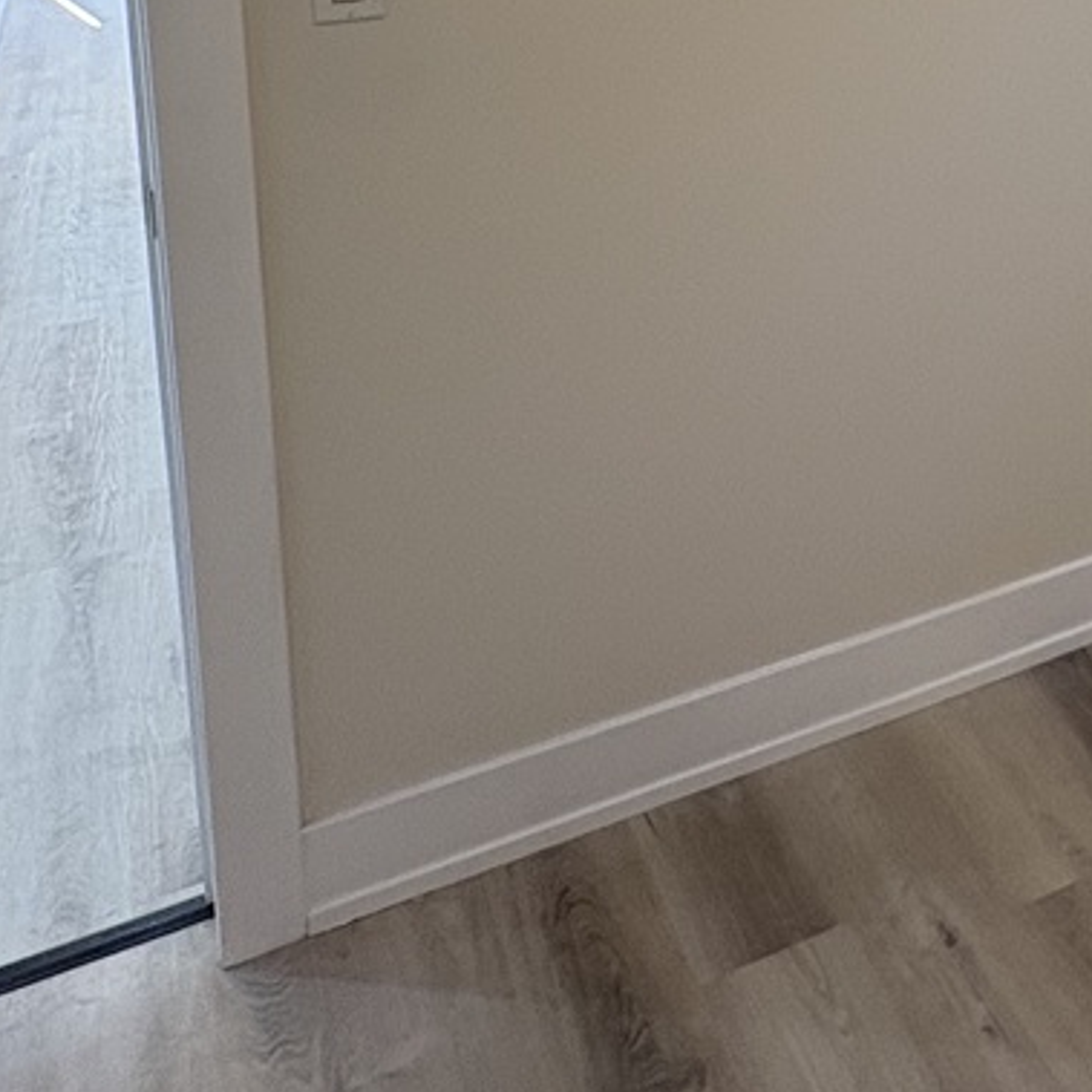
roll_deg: -1.4
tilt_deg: -8.8
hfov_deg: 30.1
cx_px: 1346
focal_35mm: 47
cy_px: -84
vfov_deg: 32.2
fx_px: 1677
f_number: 2.2
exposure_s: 1/60
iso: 160
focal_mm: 2.22
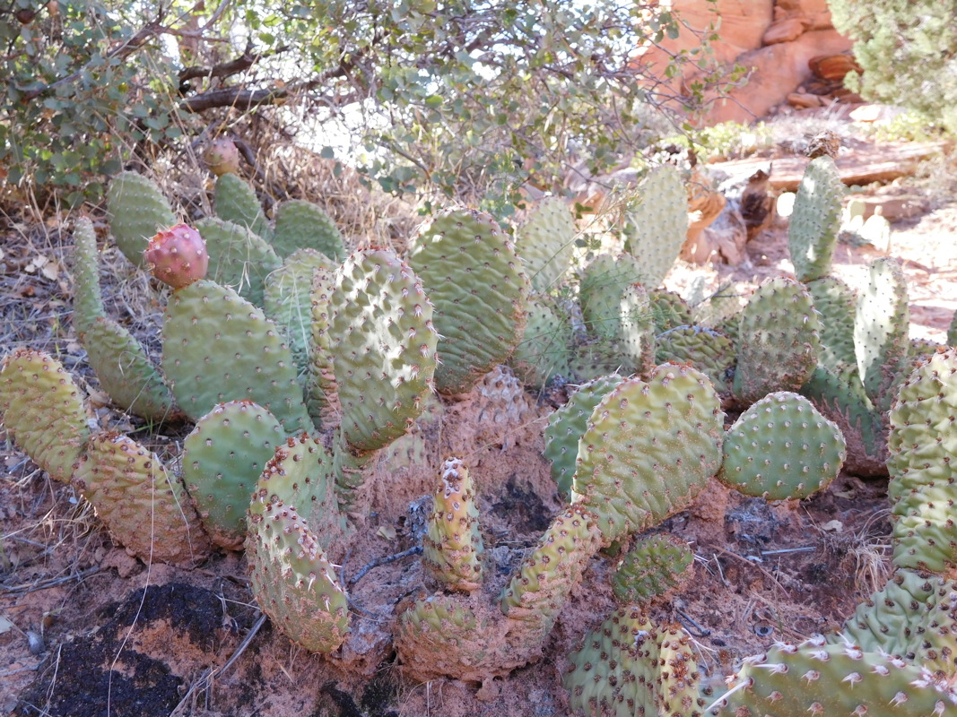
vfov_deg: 40.7
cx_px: 478
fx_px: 968
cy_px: 358
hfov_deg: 52.6
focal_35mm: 35
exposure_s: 1/100
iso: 125
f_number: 3.8
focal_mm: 6.2
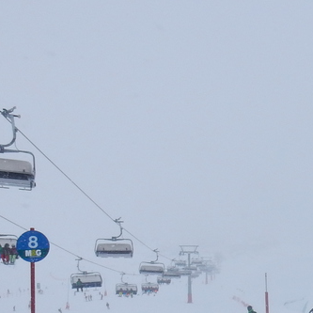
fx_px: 870
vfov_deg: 19.8
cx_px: 416
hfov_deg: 18.8
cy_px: 307
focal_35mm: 85
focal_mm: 4.5
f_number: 4.8
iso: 125
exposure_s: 1/2000
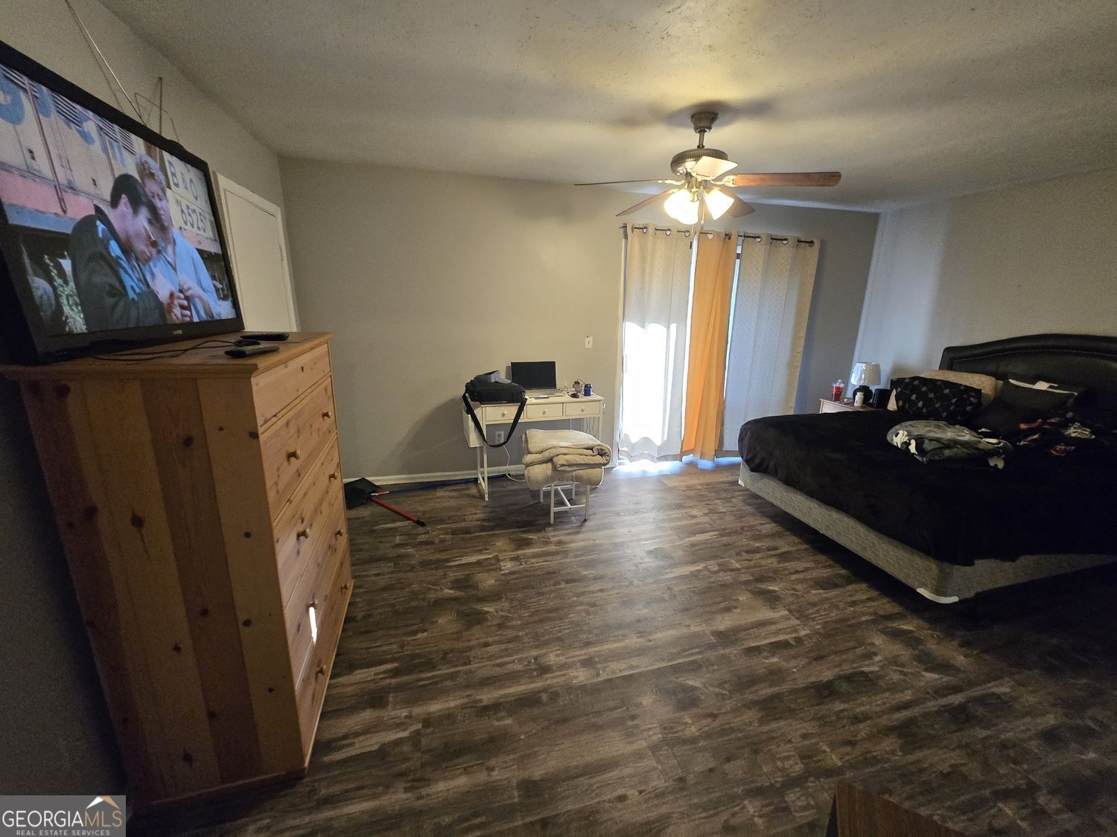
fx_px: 419
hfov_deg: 106.2
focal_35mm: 13
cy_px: 418
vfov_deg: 89.9
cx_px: 558
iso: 500
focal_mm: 1.7
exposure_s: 1/60
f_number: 2.2
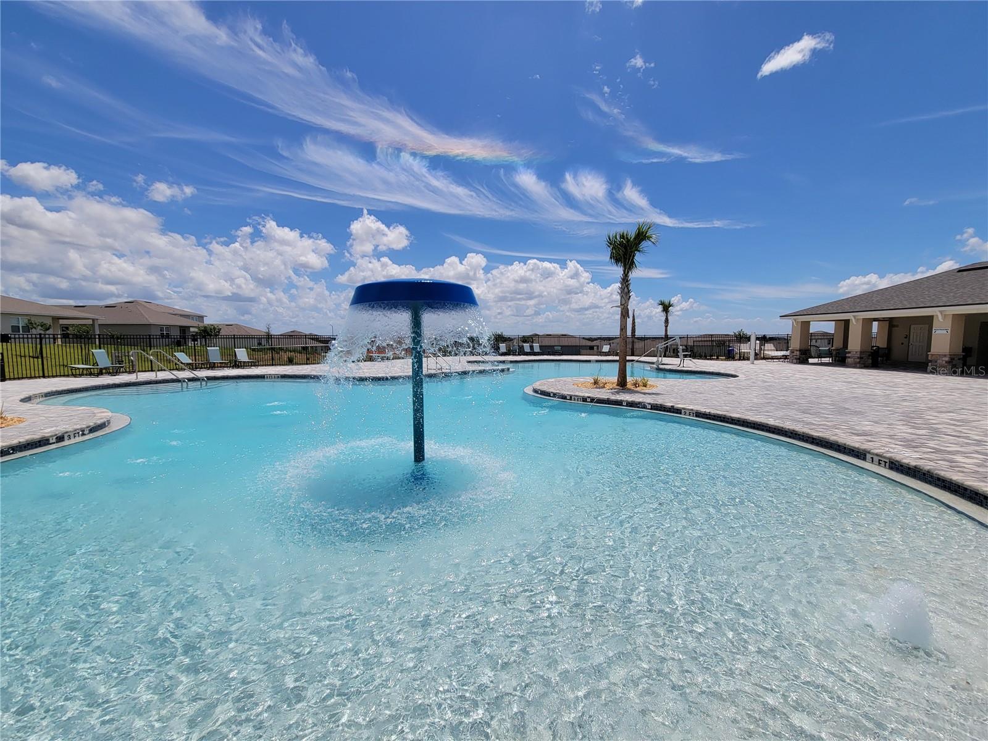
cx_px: 494
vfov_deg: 89.9
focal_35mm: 13
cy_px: 370
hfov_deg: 106.2
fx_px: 371
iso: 50
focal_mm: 2.2
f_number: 2.2
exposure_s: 1/3935
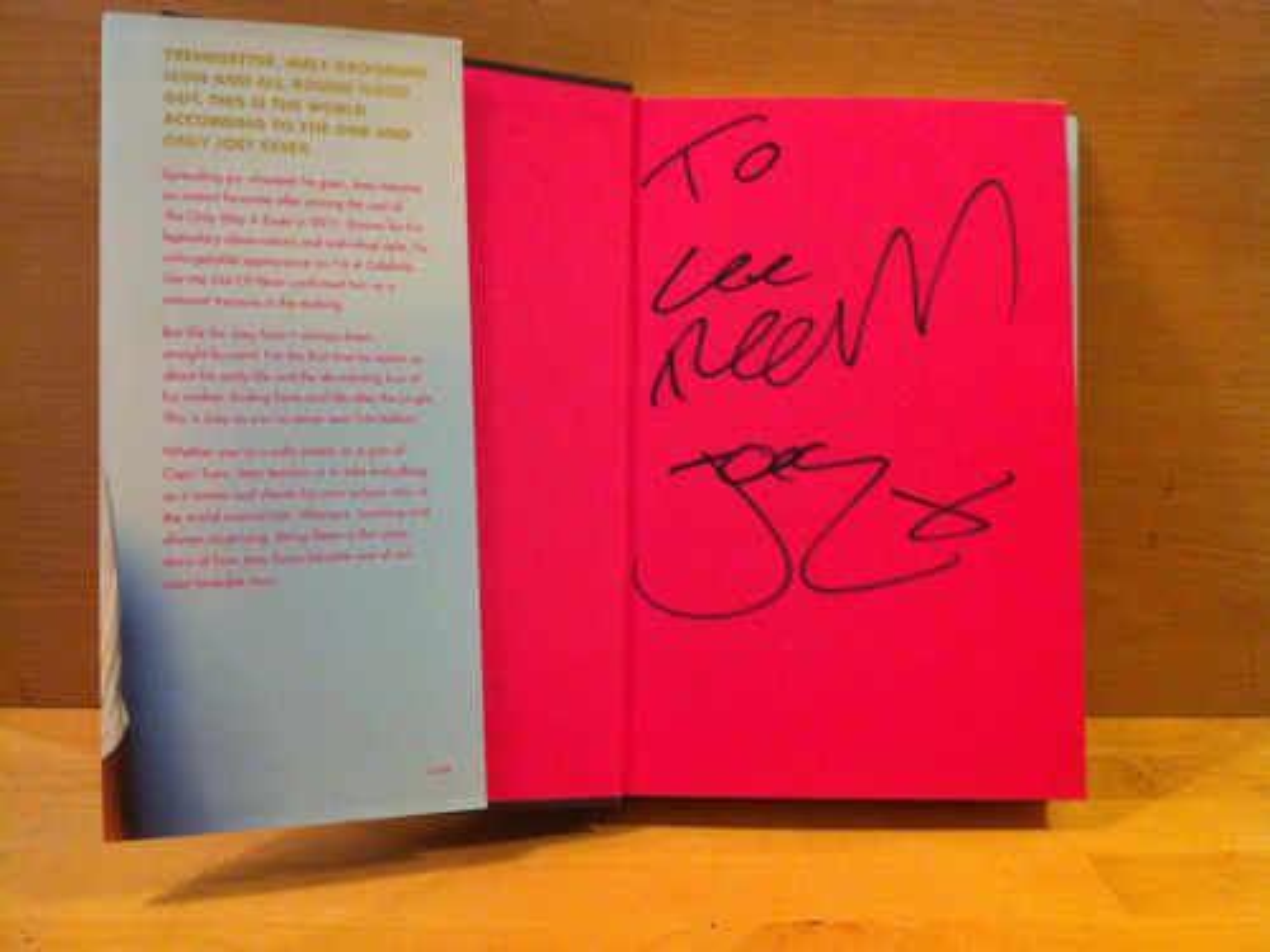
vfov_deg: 40.7
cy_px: 476
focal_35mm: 35
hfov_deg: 52.6
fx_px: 1284
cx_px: 635
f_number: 2.8
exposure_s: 1/17
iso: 320
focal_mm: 3.85
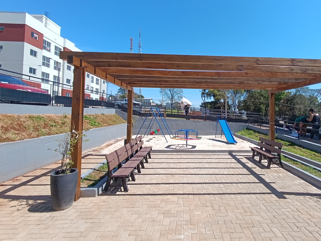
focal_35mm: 20
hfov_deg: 80.7
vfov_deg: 65.7
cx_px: 193
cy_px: 105
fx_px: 185
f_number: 2.2
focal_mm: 1.65
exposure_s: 1/810
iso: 50
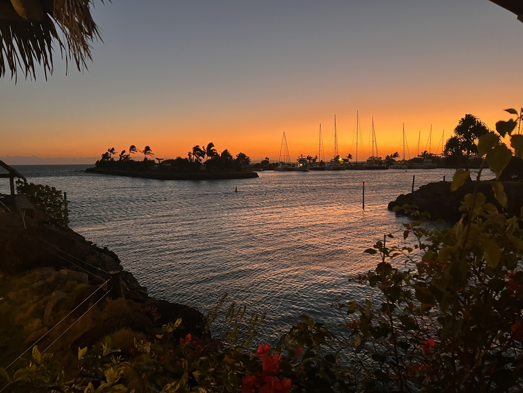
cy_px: 196
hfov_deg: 67.3
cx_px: 262
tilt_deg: -4.5
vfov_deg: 53.1
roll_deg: +1.4
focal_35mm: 26
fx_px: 393
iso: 320
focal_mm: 5.7
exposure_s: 1/50
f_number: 1.5
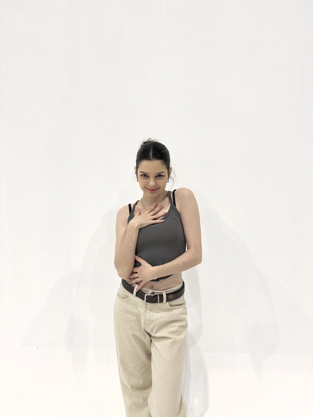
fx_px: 289
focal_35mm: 24
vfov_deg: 71.6
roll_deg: +0.0
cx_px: 156
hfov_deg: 56.8
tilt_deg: -5.9
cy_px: 208
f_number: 1.78
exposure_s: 1/120
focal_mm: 6.86
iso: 80
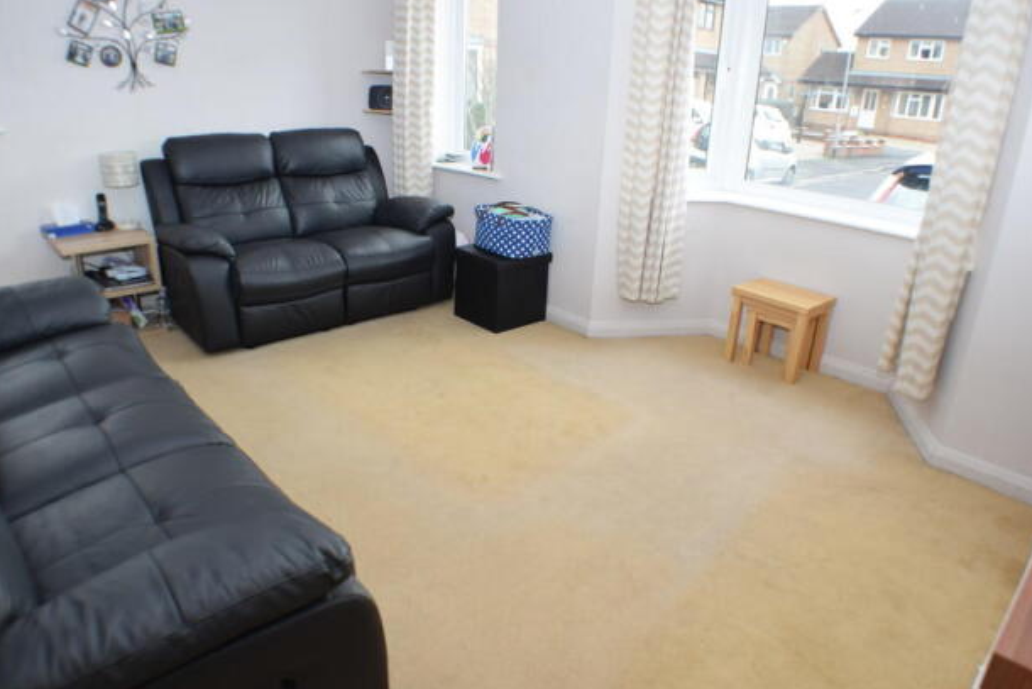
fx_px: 831
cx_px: 510
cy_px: 343
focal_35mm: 29
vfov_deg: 45.0
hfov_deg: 63.6
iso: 400
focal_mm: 18
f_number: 6.3
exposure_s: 1/160
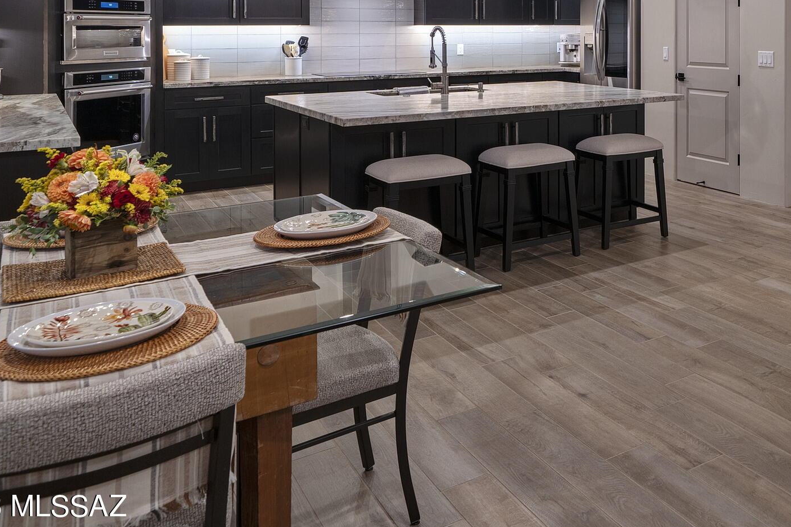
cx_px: 703
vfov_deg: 35.9
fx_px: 747
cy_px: 27
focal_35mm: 34
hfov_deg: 50.0
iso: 100
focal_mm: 17
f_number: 7.1
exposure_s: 1/1.25
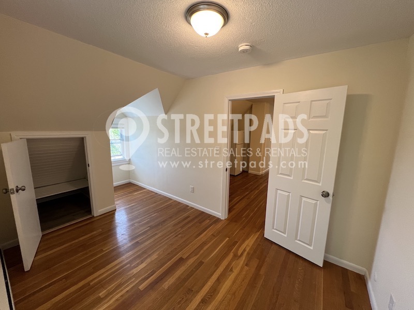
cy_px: 155
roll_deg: -0.7
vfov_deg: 89.9
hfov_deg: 106.2
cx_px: 207
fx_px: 155
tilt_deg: -8.3
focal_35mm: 13
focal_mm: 1.57
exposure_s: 1/120
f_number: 1.8
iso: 160
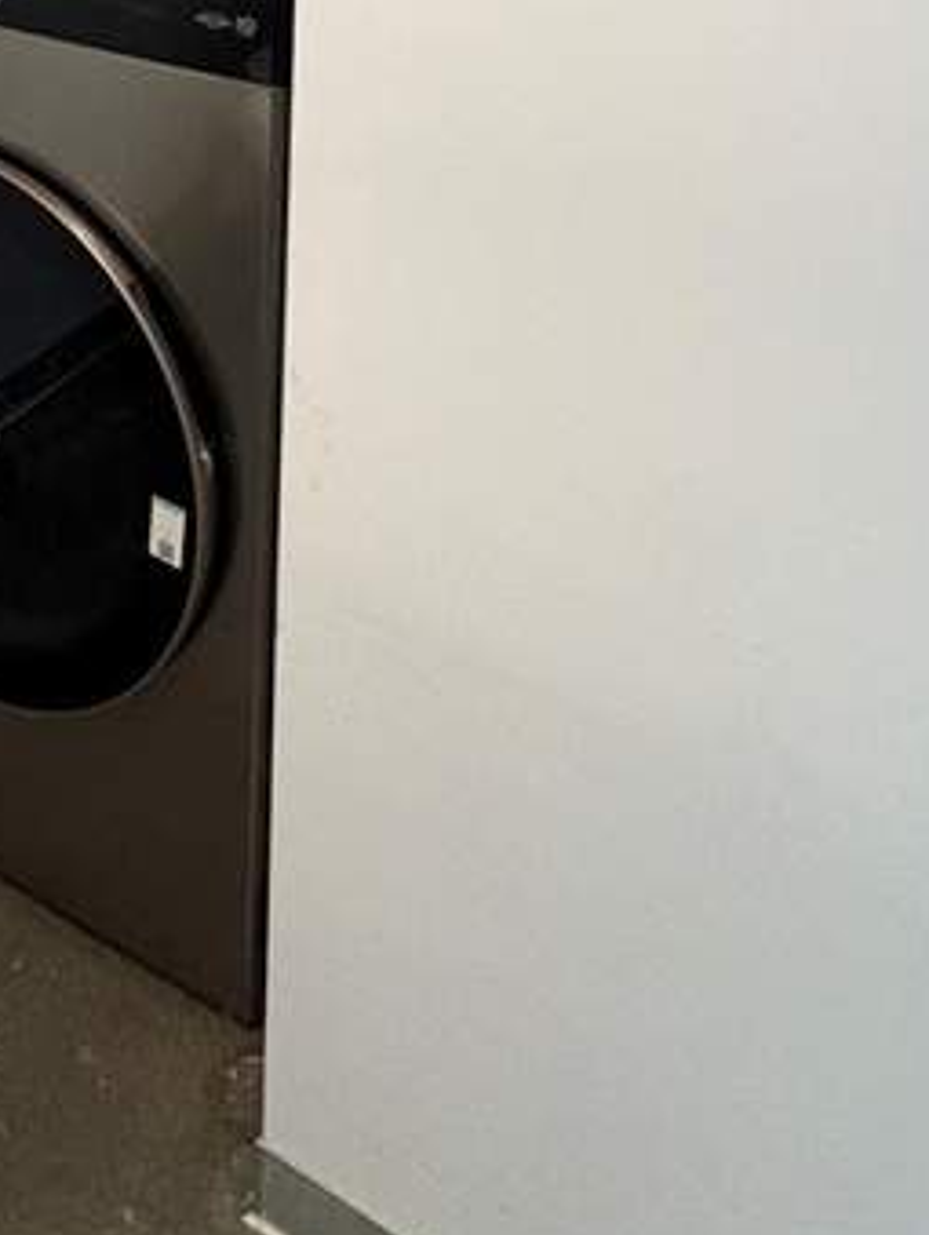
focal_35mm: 44
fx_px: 1571
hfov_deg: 31.4
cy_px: -219
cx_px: 91
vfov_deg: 34.8
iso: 500
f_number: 2.2
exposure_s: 1/60
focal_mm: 2.22
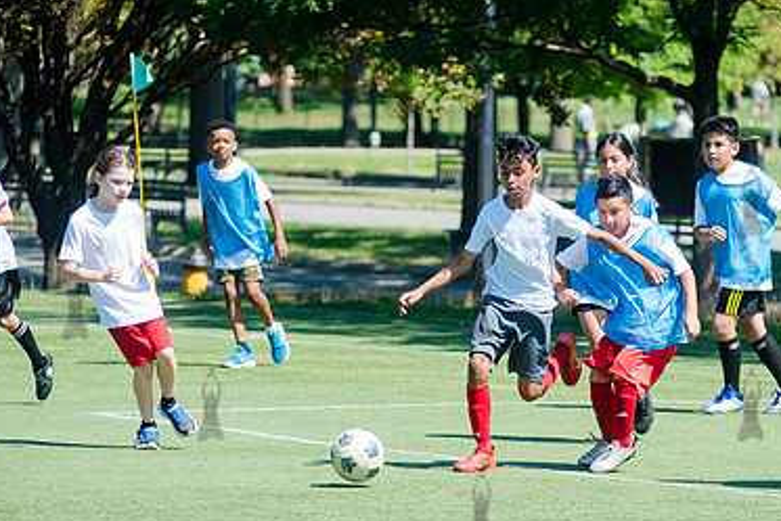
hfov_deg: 7.1
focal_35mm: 292
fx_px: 6337
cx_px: 500
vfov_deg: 4.7
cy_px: 373
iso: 200
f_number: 4
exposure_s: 1/1000
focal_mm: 155
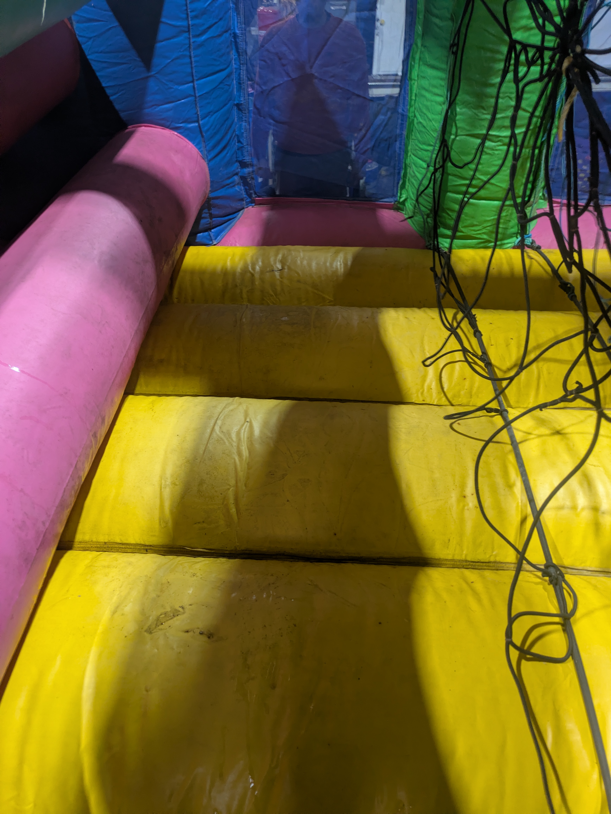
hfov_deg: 54.9
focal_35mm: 25
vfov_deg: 69.4
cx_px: 306
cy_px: 407
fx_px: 588
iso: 315
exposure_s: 1/33.3
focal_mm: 5.43
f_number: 1.89
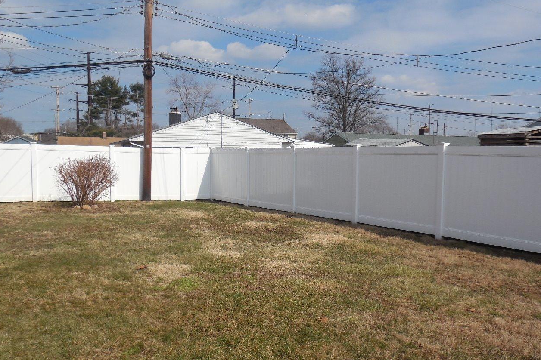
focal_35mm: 31
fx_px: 466
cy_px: 197
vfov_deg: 42.3
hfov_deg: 60.3
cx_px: 270
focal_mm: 4.6
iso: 125
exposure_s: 1/200
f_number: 11.5
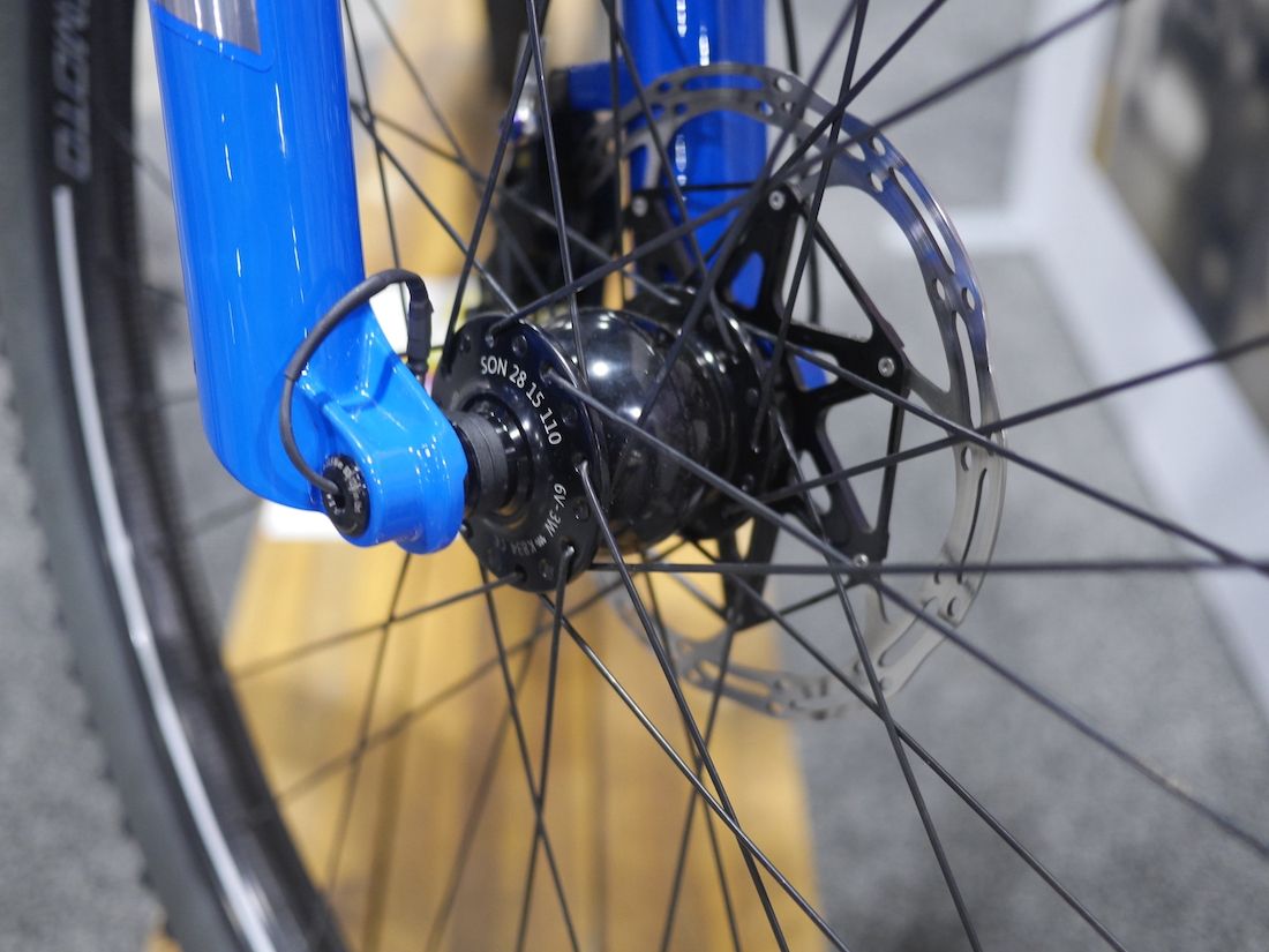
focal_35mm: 40
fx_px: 1466
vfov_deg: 36.0
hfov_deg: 46.8
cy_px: 476
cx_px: 634
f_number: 1.7
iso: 1000
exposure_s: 1/60
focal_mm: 20
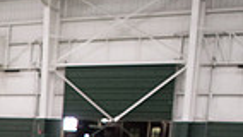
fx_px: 664
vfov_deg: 10.7
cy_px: 280
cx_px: -161
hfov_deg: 17.7
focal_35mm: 103
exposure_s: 1/320
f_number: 3.2
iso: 3200
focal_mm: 24
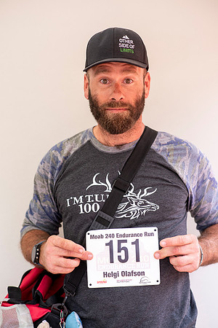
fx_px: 772
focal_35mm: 85
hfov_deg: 16.1
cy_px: 164
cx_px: 109
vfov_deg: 23.9
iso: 200
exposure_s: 1/200
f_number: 3.2
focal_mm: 85
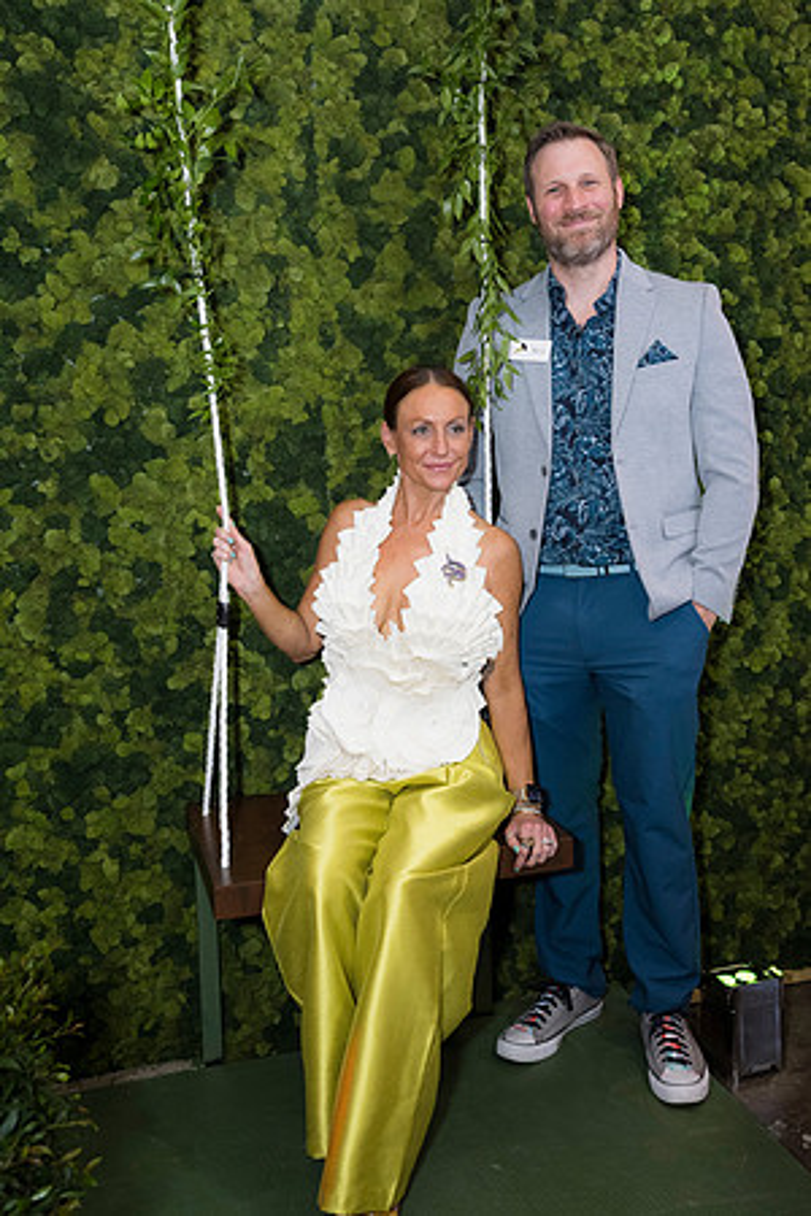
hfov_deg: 43.6
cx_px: 406
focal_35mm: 30
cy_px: 608
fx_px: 1014
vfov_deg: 61.9
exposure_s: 1/100
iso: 800
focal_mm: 30
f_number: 4.5
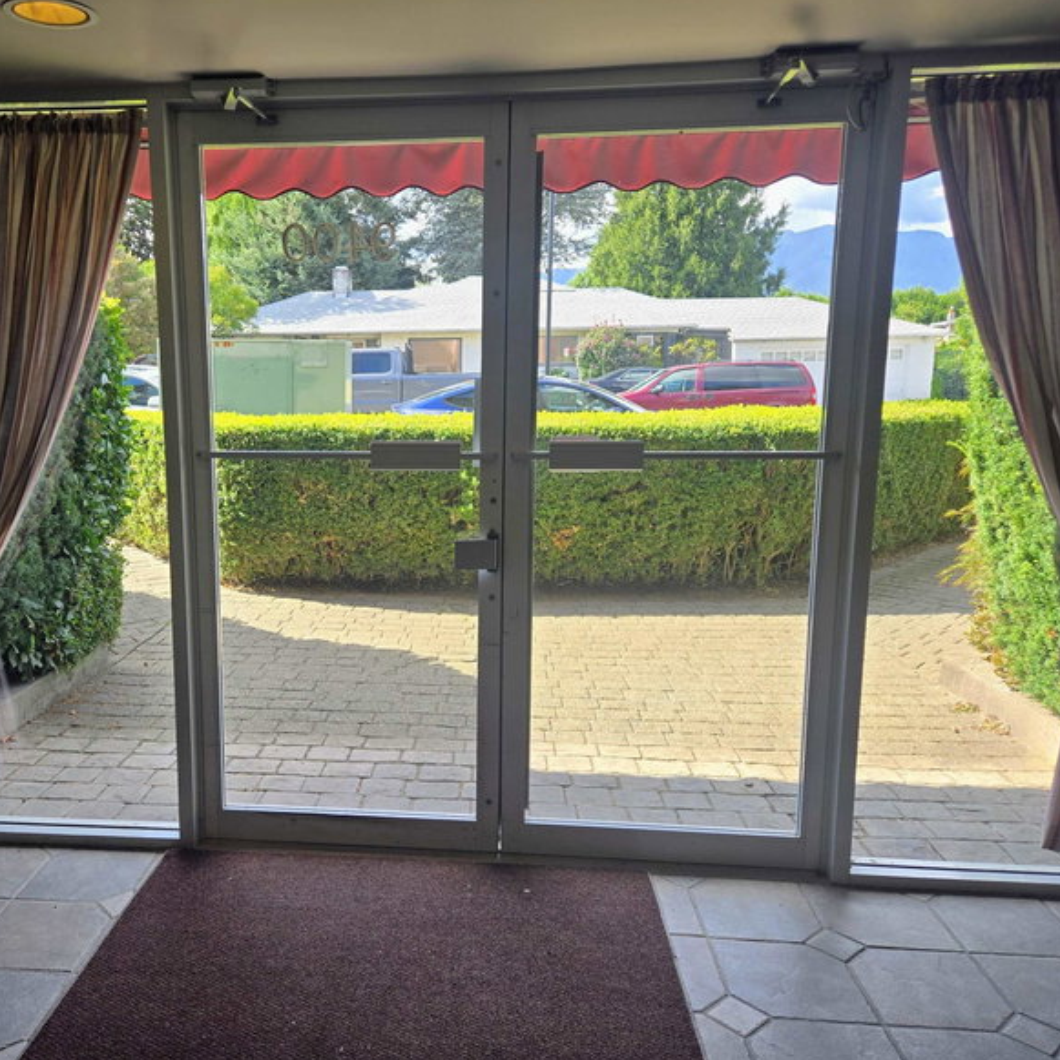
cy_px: 536
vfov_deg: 57.3
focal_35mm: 28
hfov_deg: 56.6
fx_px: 970
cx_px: 400
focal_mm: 5.4
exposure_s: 1/342
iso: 25
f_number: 1.8
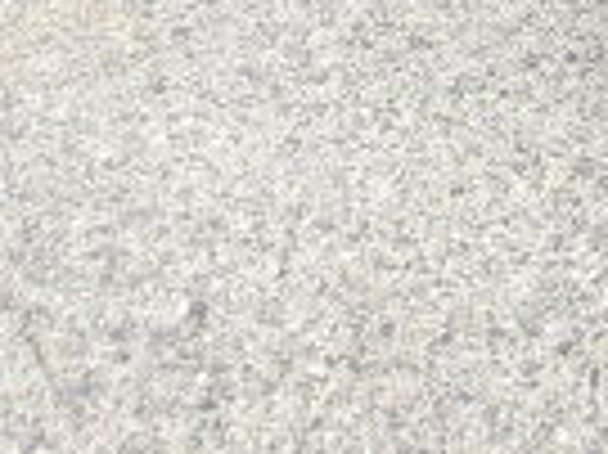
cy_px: -490
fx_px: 2246
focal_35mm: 128
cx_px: 1031
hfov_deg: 14.0
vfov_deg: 10.5
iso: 100
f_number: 10.4
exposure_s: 1/60
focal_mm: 4.9
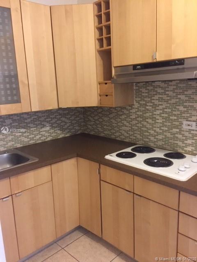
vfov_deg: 61.7
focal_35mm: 29
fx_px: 220
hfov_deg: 48.2
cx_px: 98
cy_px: 131
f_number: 2.2
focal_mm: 4.15
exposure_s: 1/17
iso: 250
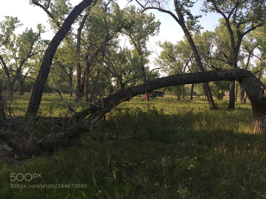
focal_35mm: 29
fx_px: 223
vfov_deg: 48.2
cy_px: 100
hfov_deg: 61.7
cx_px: 133
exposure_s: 1/565
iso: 32
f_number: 2.2
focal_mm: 4.15
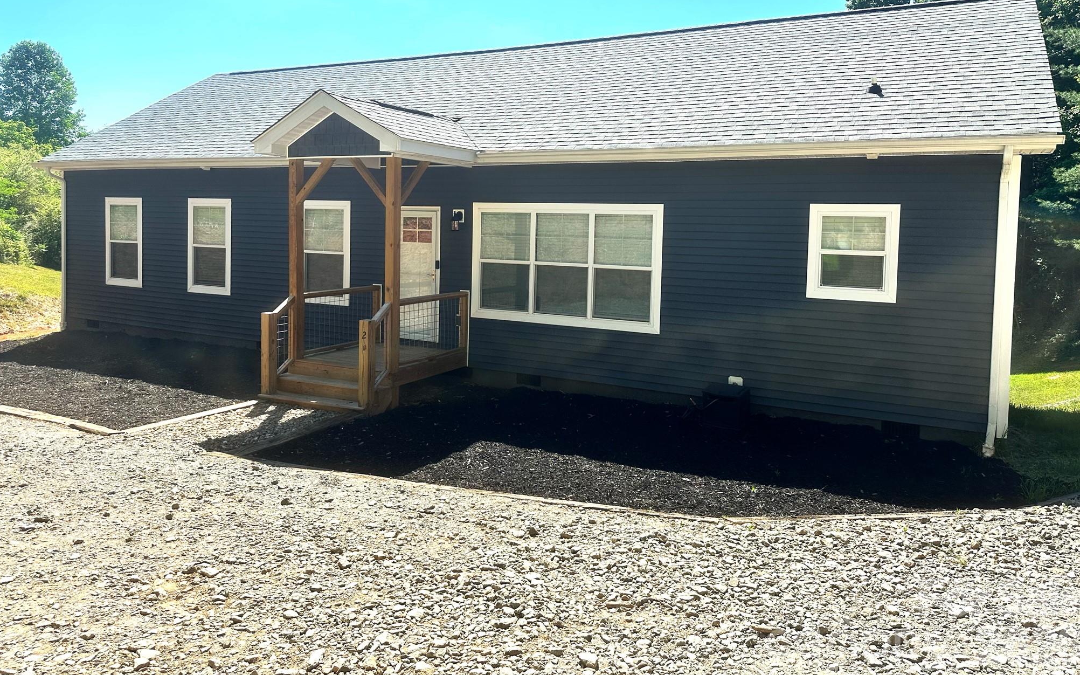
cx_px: 538
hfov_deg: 70.4
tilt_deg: -2.3
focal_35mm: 26
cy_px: 270
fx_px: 765
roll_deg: -2.6
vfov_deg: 47.3
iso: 80
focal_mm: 6.86
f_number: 1.78
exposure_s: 1/3861
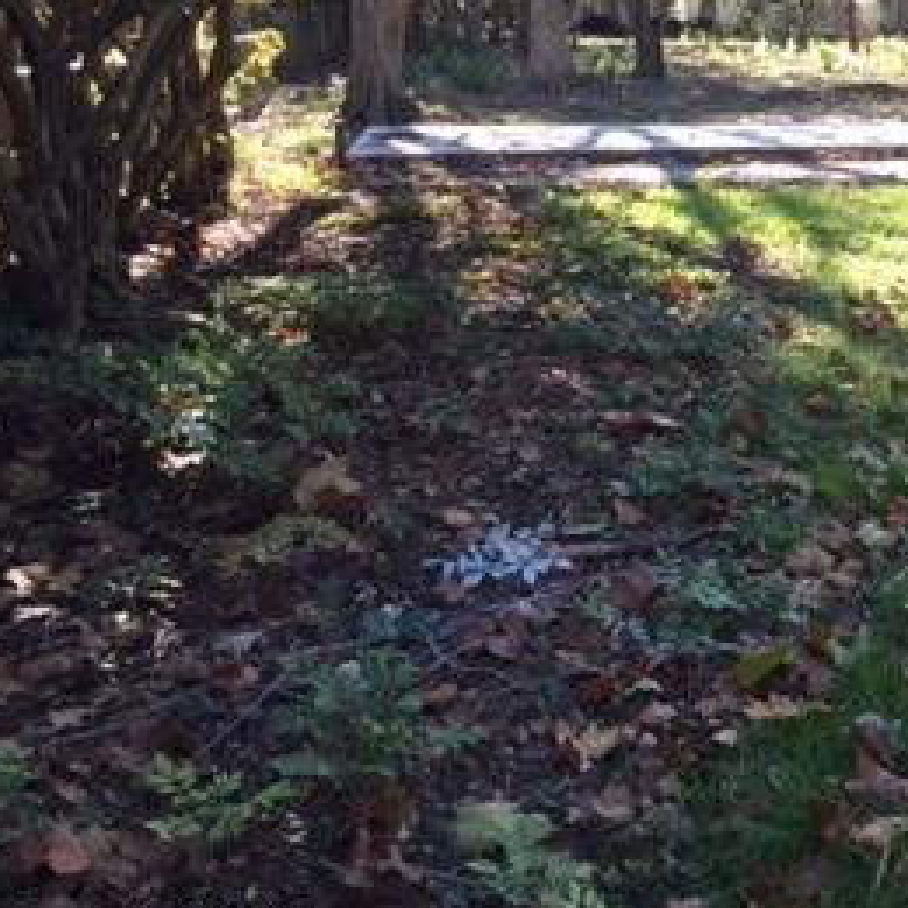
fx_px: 1870
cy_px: 161
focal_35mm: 63
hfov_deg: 24.6
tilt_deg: -4.8
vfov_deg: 26.7
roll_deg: -1.8
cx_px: 1100
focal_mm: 4.15
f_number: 2.2
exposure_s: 1/143
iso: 32
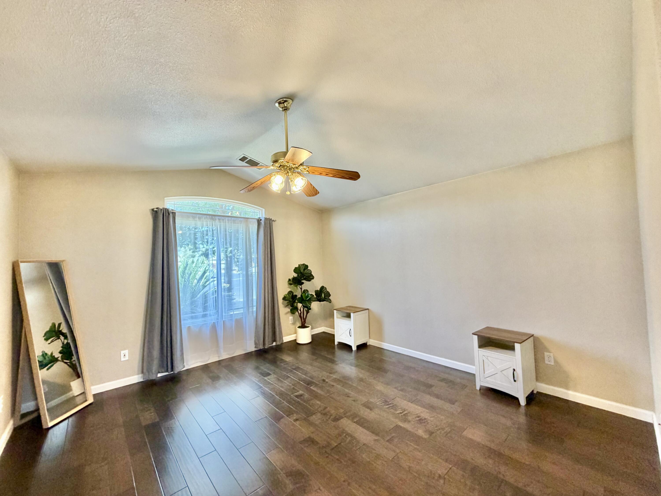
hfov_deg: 102.1
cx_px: 330
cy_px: 248
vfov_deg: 85.7
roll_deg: +3.1
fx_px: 267
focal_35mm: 14
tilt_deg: +2.9
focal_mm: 2.22
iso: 250
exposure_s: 1/60
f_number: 2.2
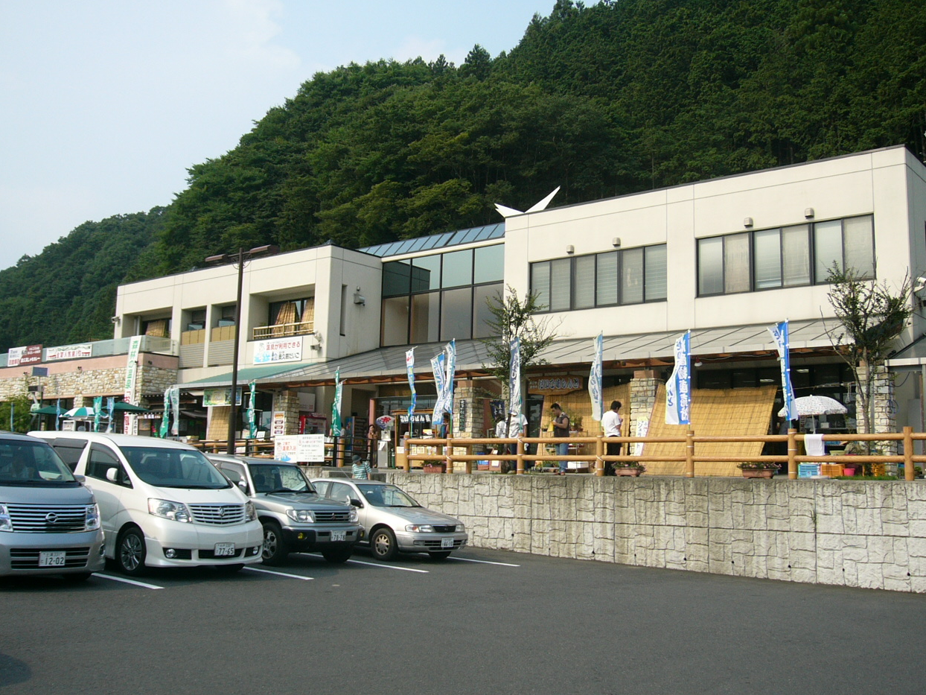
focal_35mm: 36
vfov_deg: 39.7
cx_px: 452
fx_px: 963
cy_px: 339
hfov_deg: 51.3
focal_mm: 5.8
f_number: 8
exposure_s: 1/100
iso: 50
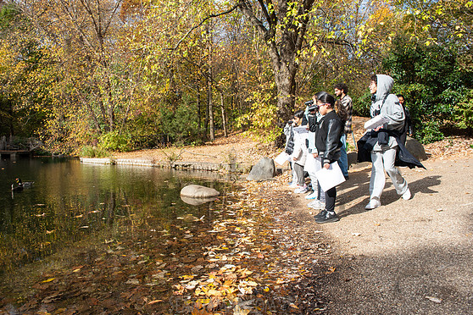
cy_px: 161
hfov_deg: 71.5
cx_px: 232
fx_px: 328
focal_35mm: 25
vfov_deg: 51.3
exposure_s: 1/400
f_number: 5
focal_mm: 24
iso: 160
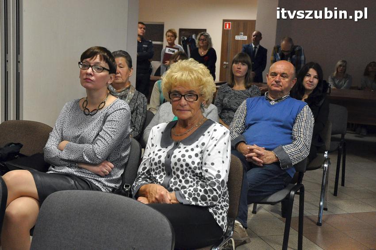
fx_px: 454
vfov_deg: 30.8
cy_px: 125
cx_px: 188
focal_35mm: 44
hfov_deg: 45.0
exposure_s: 1/125
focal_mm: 29
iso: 2500
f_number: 5.6
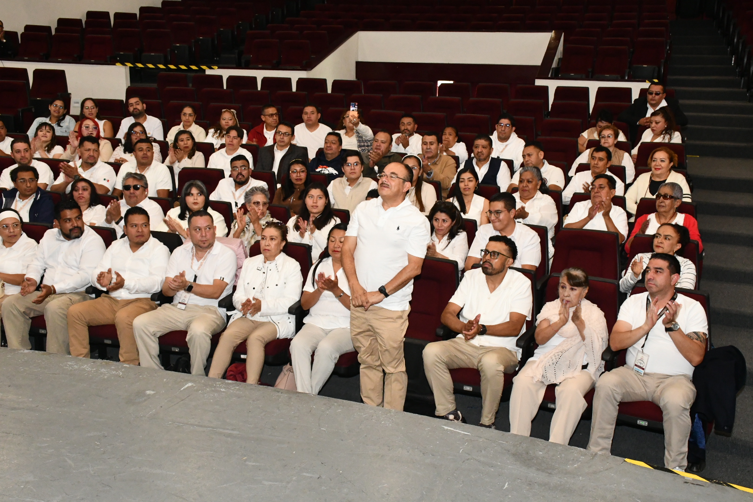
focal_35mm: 39
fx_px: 816
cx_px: 376
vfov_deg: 34.2
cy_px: 251
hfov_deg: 49.6
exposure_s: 1/40
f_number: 10
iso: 3600
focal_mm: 26
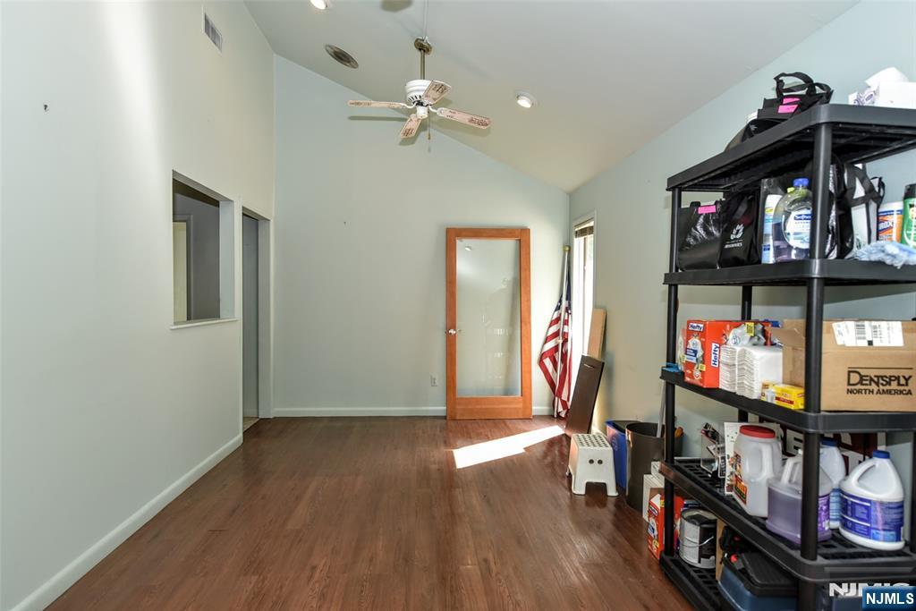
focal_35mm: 19
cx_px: 458
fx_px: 483
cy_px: 306
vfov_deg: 64.6
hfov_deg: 86.9
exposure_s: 1/90
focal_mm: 19
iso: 800
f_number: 4.8
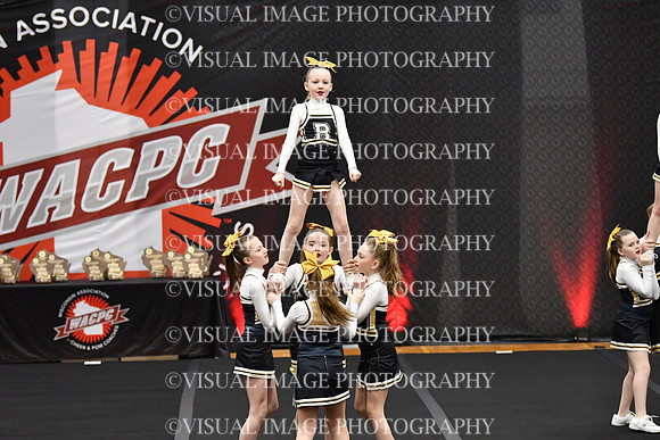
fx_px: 2696
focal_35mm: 147
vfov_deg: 9.3
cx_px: 330
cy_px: 220
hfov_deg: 14.0
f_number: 2.8
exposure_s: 1/800
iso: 5000
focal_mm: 98
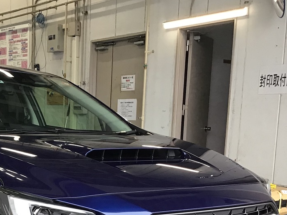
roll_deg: -2.7
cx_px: 73
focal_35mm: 65
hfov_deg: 29.4
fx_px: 539
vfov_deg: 22.0
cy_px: 203
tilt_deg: -9.3
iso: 25
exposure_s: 1/30
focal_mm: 3.3
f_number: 2.4
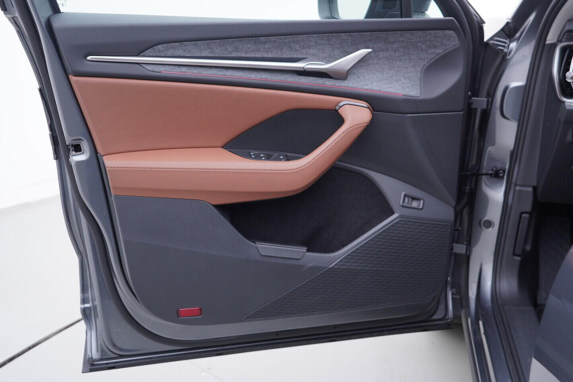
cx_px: 286
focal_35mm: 36
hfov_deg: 53.1
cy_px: 191
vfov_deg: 36.9
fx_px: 573
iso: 125
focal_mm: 24
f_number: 2.8
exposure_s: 1/40
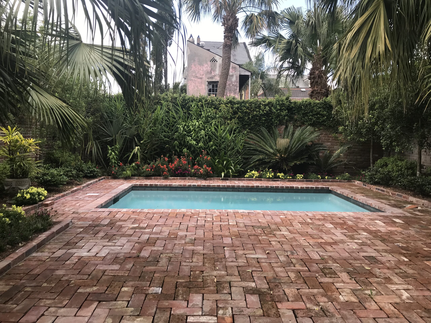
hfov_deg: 63.4
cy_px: 162
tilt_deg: -3.6
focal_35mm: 28
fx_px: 349
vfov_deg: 49.7
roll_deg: -1.3
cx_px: 216
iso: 20
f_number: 1.8
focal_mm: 3.99
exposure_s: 1/526
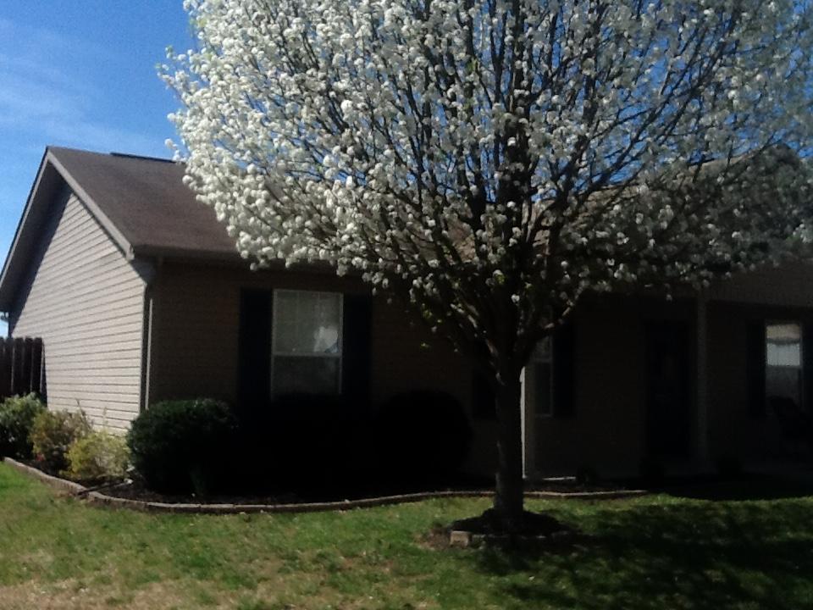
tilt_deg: +4.7
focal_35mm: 44
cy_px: 305
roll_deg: +0.3
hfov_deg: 42.9
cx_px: 406
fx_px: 1033
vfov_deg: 32.9
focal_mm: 2.03
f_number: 2.4
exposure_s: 1/2058
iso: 40
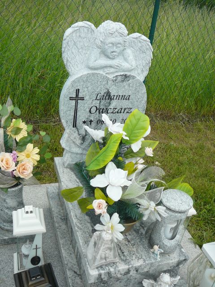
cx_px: 108
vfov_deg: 52.6
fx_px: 290
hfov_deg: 40.7
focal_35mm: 35
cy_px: 144
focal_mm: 5.2
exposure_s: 1/1000
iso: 80
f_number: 2.8
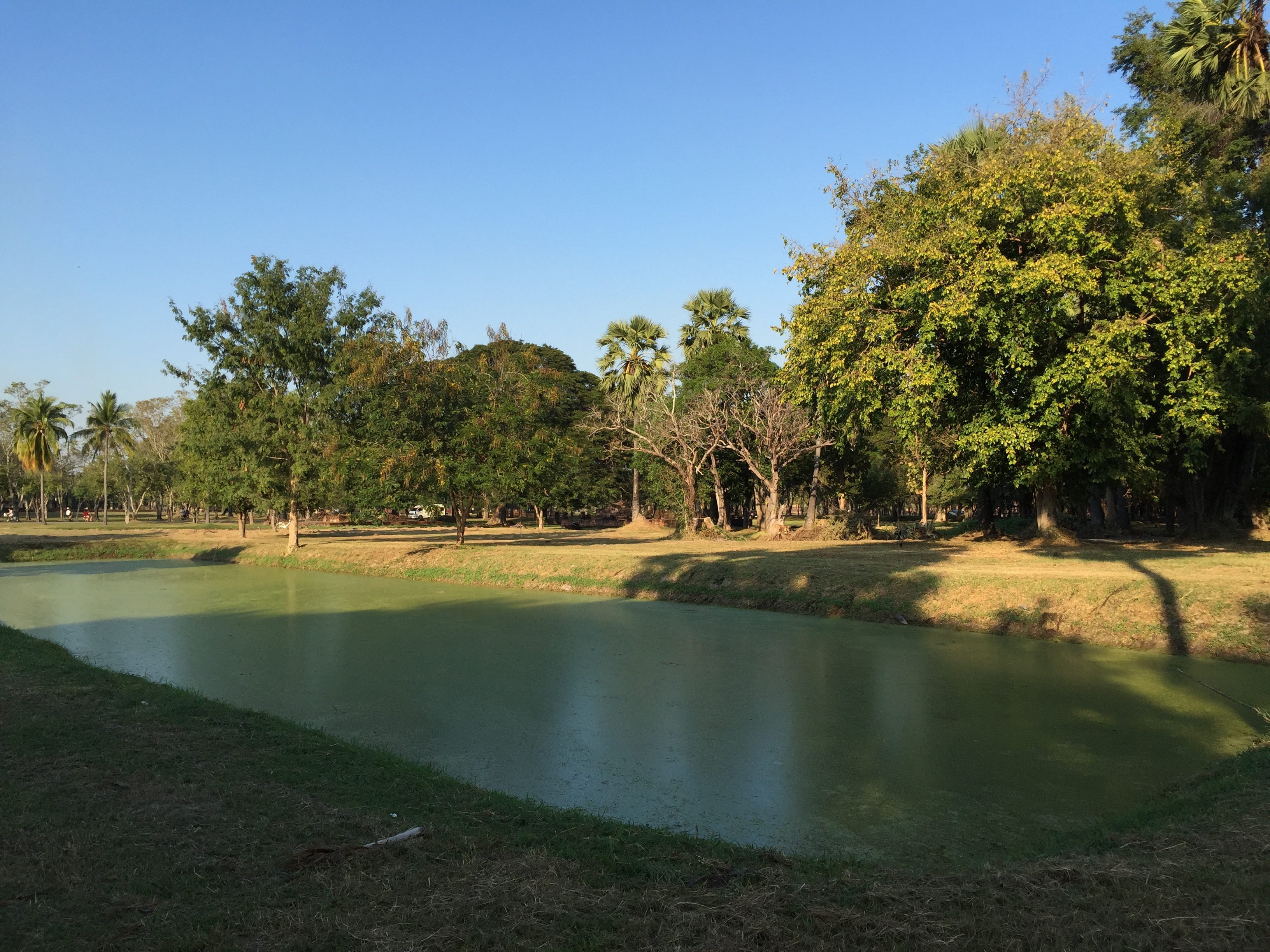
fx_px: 1064
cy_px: 476
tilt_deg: +1.7
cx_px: 635
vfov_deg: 48.2
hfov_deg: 61.7
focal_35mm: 29
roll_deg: -0.7
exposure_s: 1/1199
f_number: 2.2
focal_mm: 4.15
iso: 32
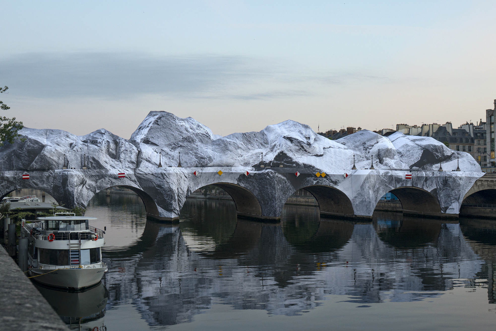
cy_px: 166
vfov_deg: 29.3
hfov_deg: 42.7
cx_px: 248
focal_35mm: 46
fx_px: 634
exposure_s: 1/100
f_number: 4
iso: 320
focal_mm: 31
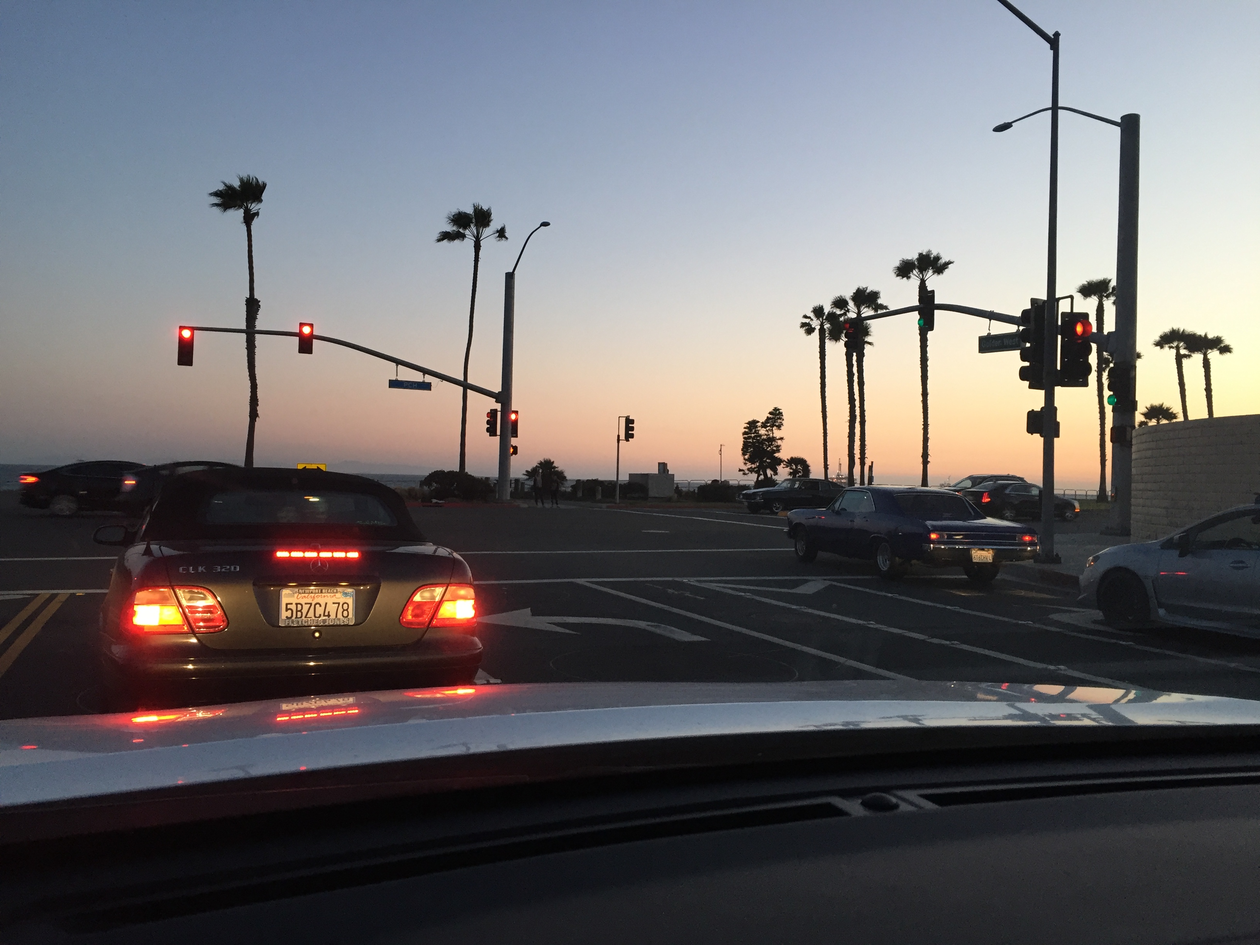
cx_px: 630
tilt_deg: -0.7
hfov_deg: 61.7
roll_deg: -1.7
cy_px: 472
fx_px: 1056
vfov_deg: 48.2
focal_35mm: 29
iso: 40
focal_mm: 4.15
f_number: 2.2
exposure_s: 1/30
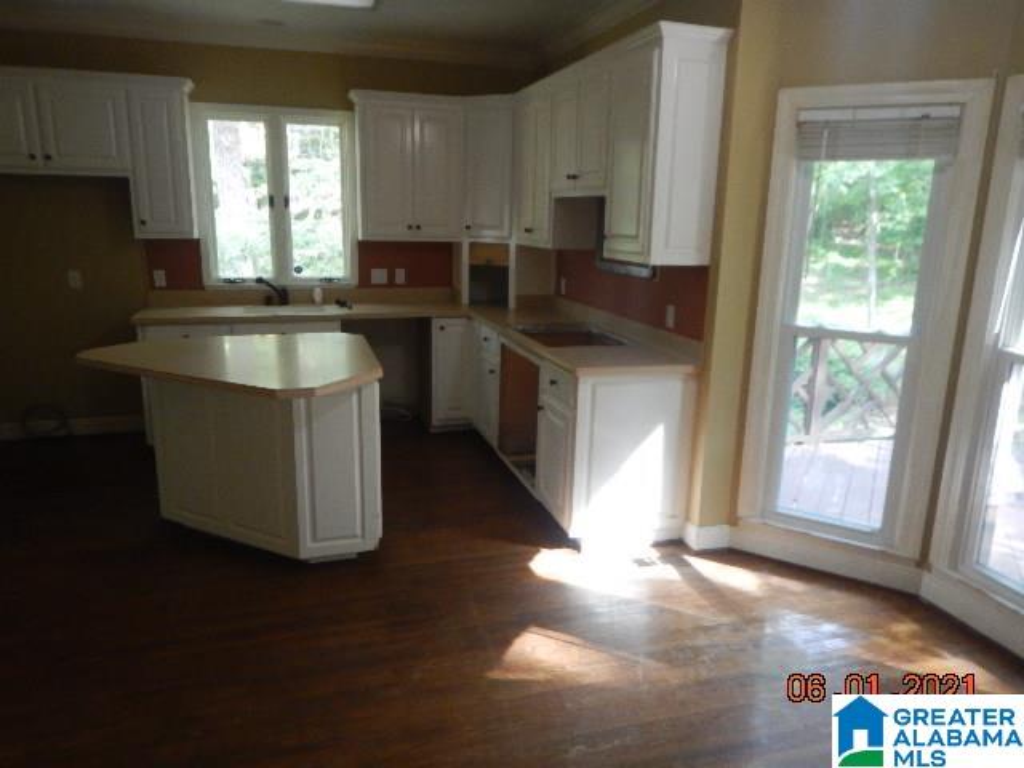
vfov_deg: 56.8
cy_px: 384
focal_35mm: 24
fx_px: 710
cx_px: 512
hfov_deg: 71.6
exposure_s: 1/30
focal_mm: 4.3
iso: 400
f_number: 2.8
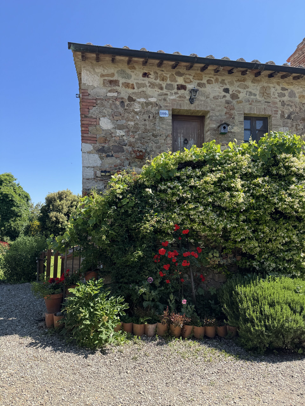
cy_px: 203
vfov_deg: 71.6
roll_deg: +0.4
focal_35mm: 24
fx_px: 282
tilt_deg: +5.2
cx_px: 152
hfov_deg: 56.8
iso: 80
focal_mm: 6.76
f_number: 1.78
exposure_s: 1/1637
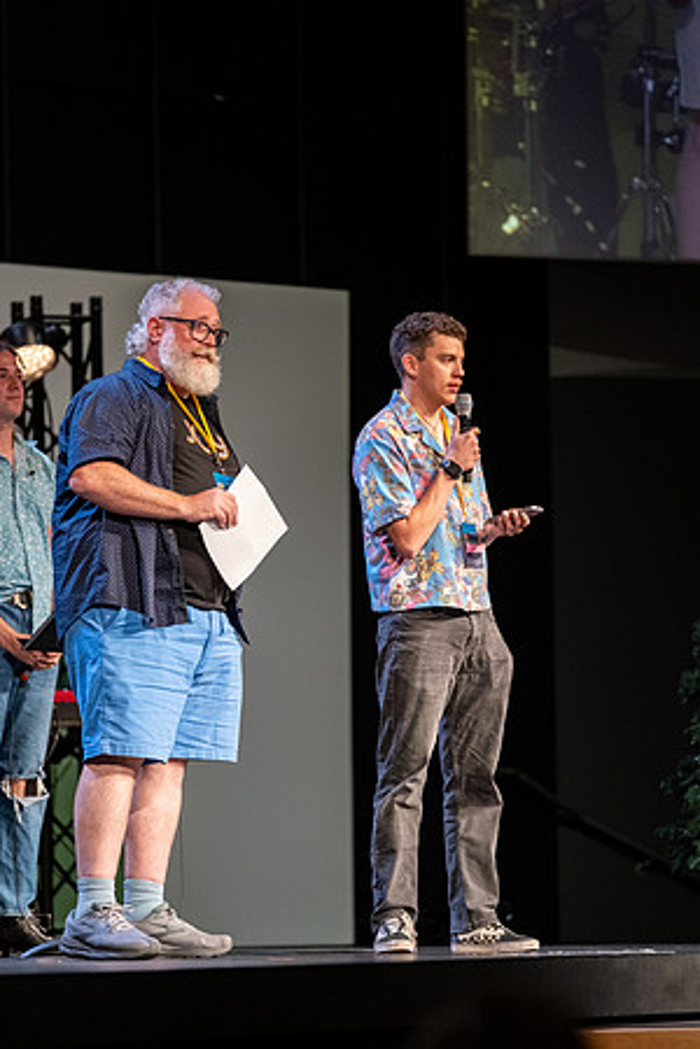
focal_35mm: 210
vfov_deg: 9.8
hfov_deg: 6.5
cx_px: 350
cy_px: 524
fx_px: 6125
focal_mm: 140
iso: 1600
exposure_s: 1/210
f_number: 2.8
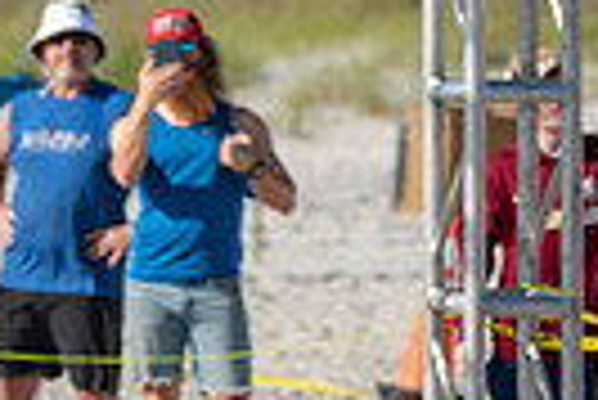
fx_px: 5754
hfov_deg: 5.9
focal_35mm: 346
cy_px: -129
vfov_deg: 4.0
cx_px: 284
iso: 280
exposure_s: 1/4000
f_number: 2.8
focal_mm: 70
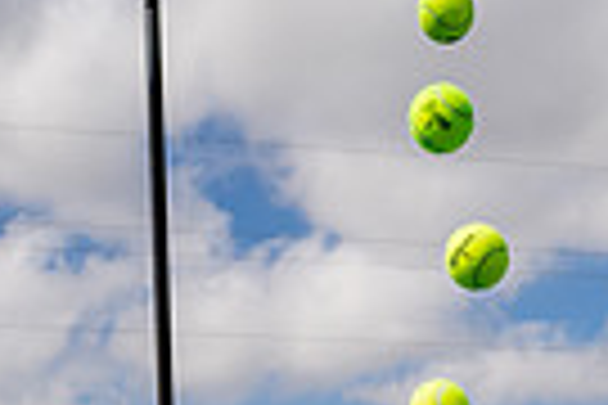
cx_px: 477
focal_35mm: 100
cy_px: 963
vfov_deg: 11.4
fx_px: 1689
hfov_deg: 20.2
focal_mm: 30
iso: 100
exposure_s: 1/1600
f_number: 4
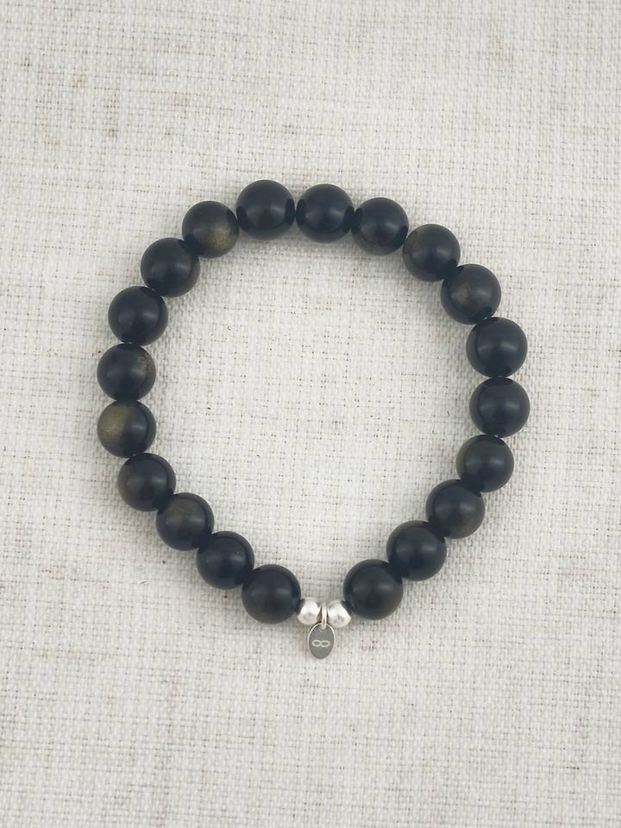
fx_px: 2033
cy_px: 414
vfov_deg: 23.0
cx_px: 310
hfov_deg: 17.4
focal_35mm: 85
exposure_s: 1/400
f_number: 2.67
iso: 200
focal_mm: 22.48
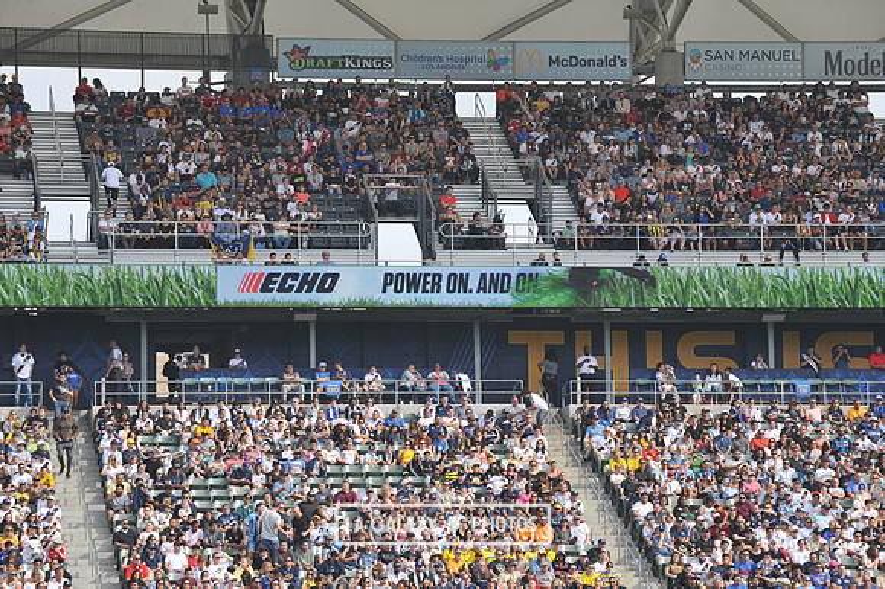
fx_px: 3931
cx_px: 442
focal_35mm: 160
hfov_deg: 12.8
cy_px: 294
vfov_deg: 8.6
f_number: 9
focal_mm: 160
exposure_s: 1/320
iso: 250
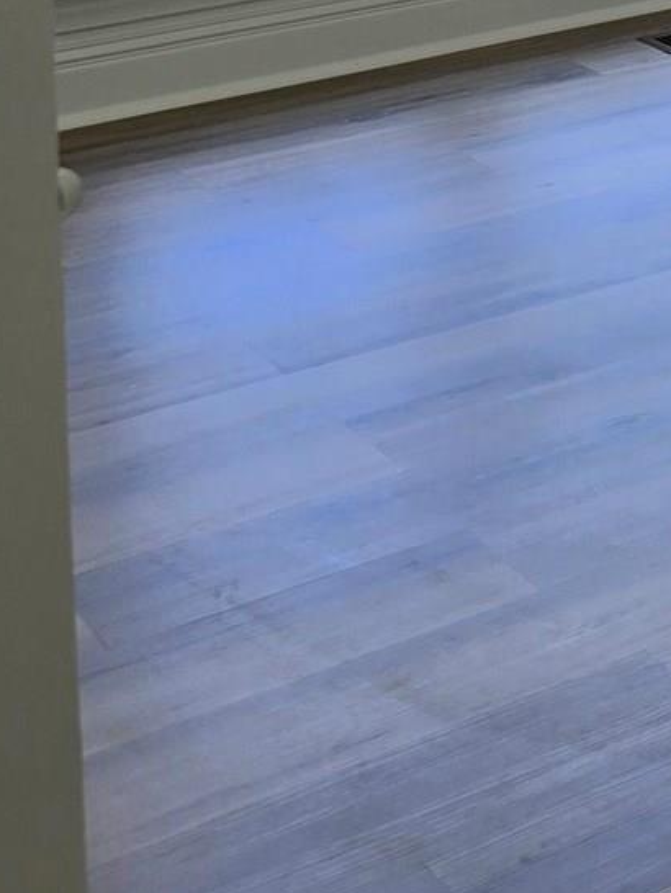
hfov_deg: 13.0
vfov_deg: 18.3
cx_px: 1393
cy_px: -396
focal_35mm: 97
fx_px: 2505
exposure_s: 1/156
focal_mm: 6.3
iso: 12
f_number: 1.7
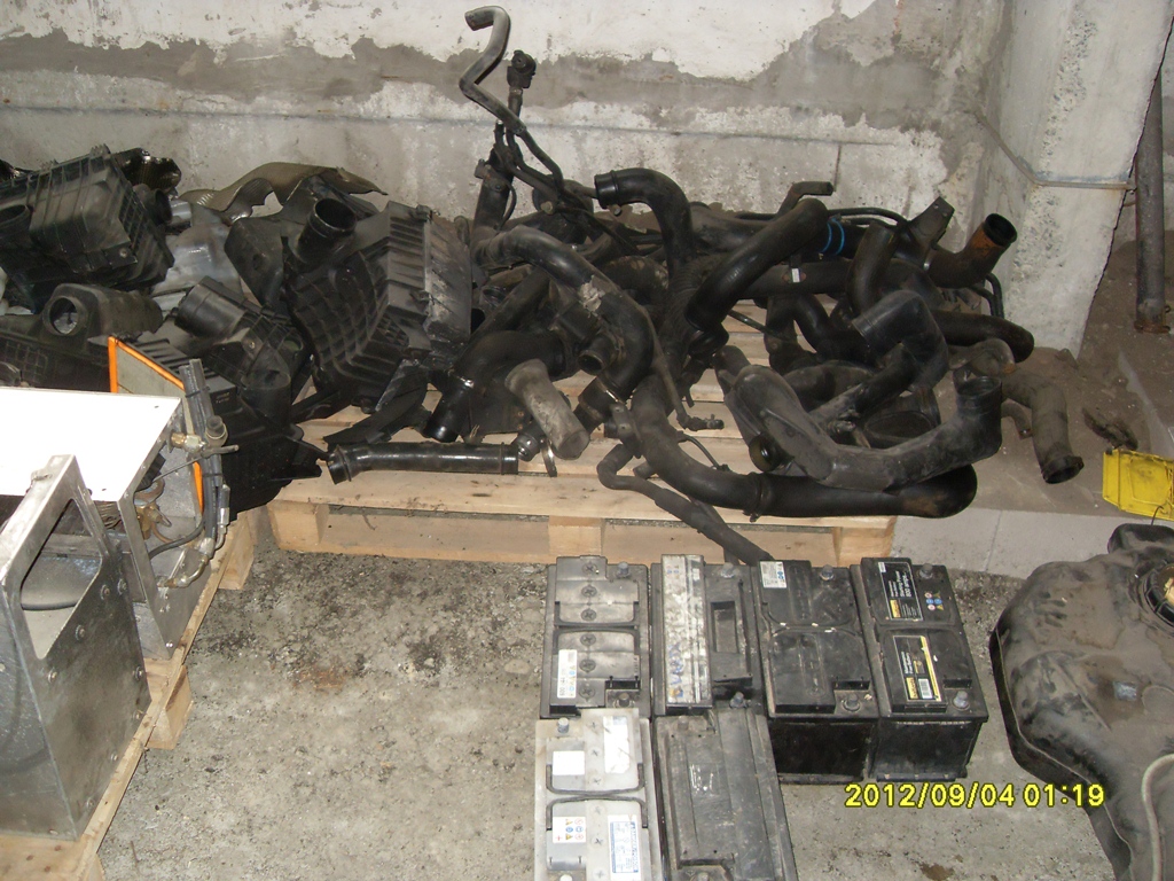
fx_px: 1255
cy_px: 440
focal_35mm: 37
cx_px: 587
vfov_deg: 38.7
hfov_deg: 50.1
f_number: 2.8
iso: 160
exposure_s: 1/45
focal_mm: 6.3
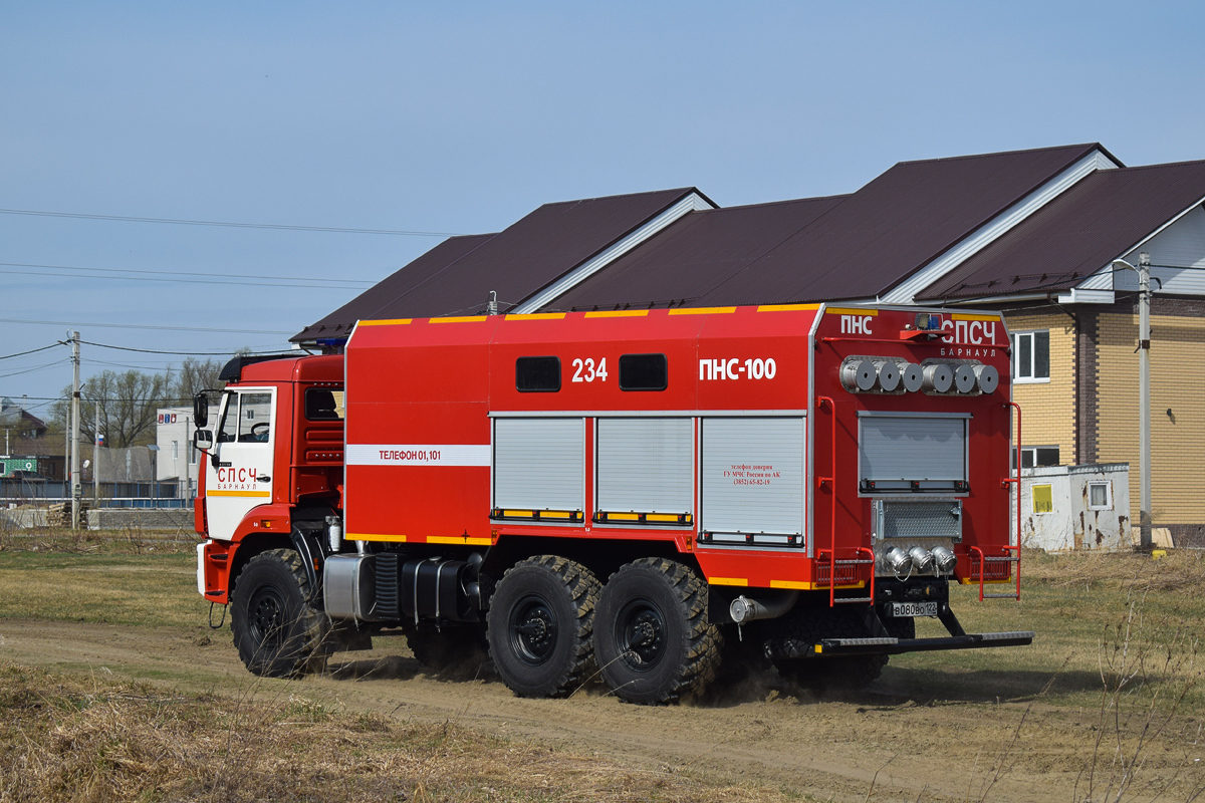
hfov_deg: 24.6
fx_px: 2761
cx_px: 602
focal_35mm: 82
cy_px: 402
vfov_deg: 16.6
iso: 200
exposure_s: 1/1250
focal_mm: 55
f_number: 7.1
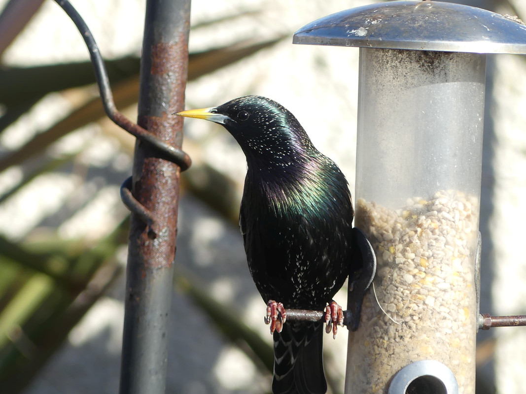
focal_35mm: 802
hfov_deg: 2.5
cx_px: 263
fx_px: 12185
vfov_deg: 1.9
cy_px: 197
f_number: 4
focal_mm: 108
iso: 100
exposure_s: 1/500
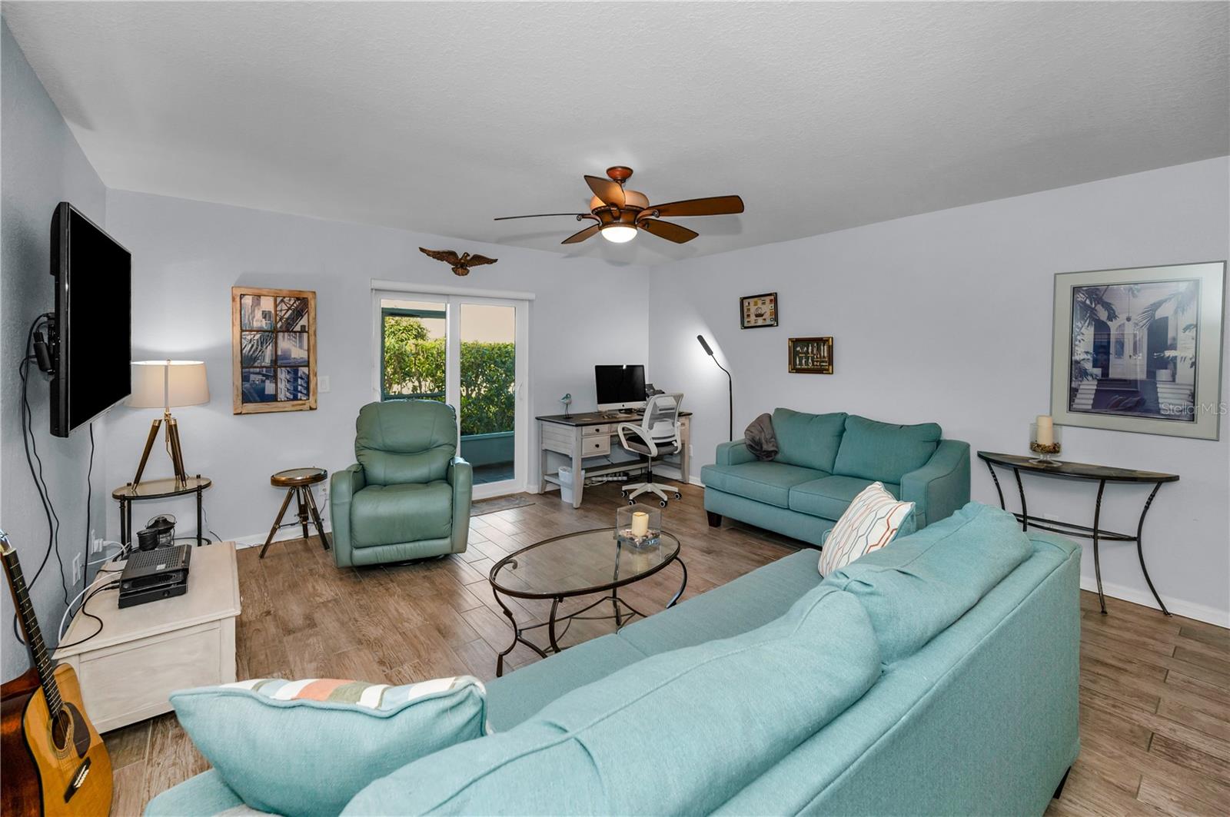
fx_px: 495
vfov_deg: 79.1
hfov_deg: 102.4
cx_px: 615
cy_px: 408
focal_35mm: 14
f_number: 5
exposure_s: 1/80
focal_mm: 14.5
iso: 250
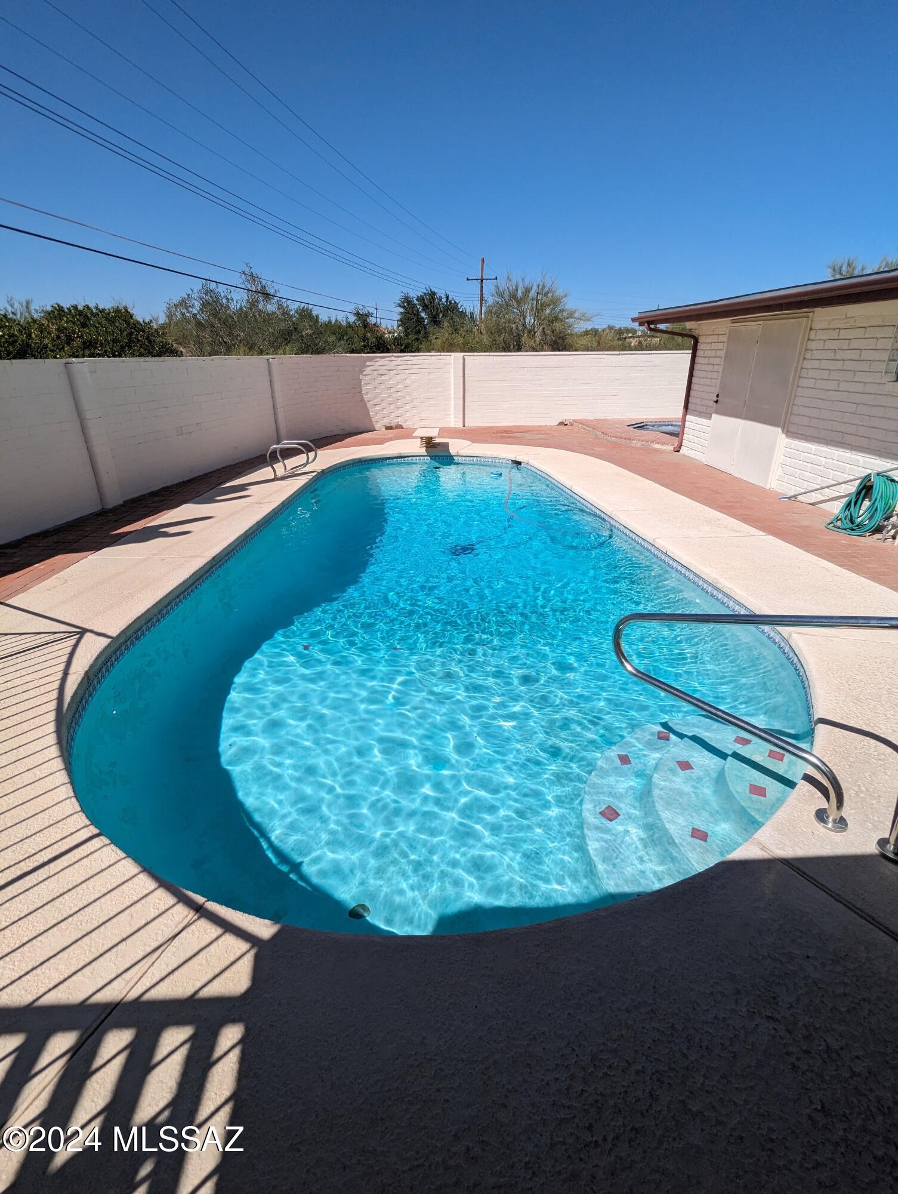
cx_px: 449
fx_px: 552
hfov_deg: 78.2
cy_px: 597
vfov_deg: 94.4
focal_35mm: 16
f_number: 2.2
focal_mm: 2.35
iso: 51
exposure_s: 1/3096
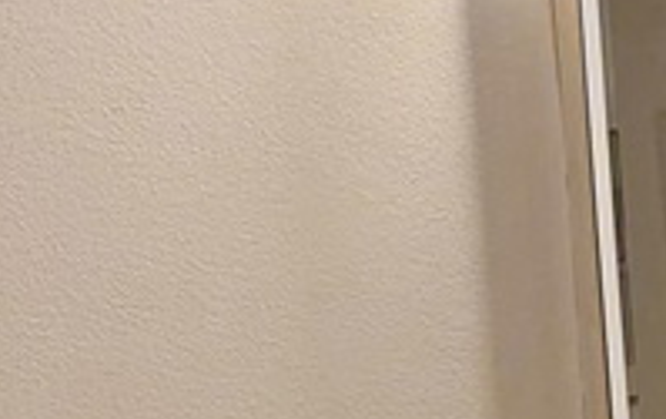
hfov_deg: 9.7
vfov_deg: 6.2
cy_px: 1180
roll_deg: +0.8
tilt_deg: -12.7
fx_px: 3617
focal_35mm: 199
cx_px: 1389
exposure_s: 1/120
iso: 100
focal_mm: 5.96
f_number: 1.6
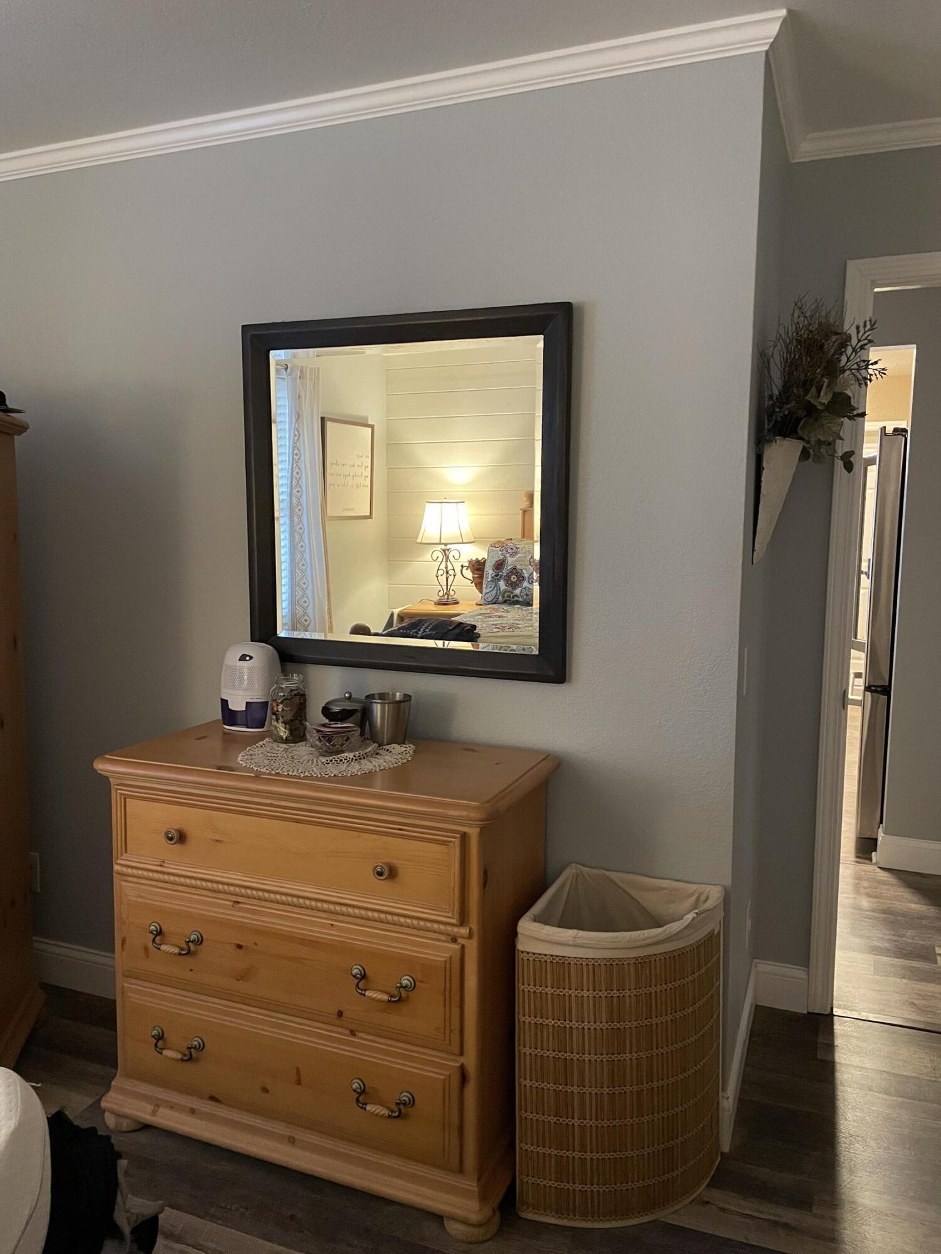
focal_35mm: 26
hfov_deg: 53.1
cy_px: 627
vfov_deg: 67.3
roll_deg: -0.8
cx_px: 470
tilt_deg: -6.3
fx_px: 942
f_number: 1.6
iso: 500
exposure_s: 1/30
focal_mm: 4.2
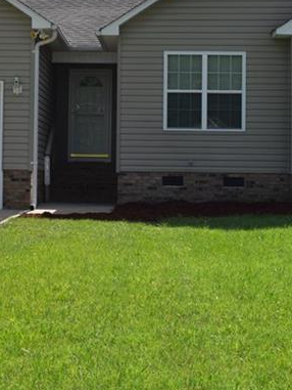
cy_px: 124
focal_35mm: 93
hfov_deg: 15.9
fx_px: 1045
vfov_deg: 21.0
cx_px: 112
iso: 100
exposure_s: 1/200
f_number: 13
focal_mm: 24
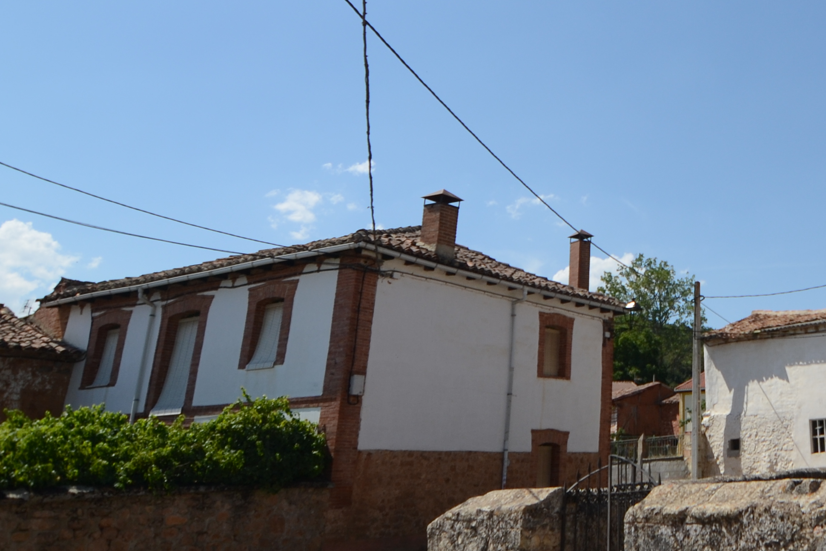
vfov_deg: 33.4
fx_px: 899
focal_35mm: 39
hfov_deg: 43.0
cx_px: 810
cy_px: 139
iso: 100
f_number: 4.5
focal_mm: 11
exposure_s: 1/1250
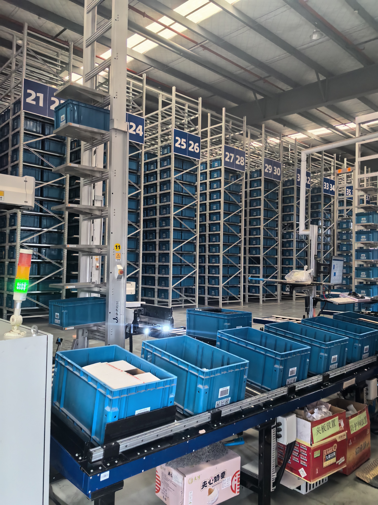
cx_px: 189
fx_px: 393
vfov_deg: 65.3
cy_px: 252
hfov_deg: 51.4
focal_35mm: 27
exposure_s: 1/500
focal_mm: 5.72
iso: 800
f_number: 2
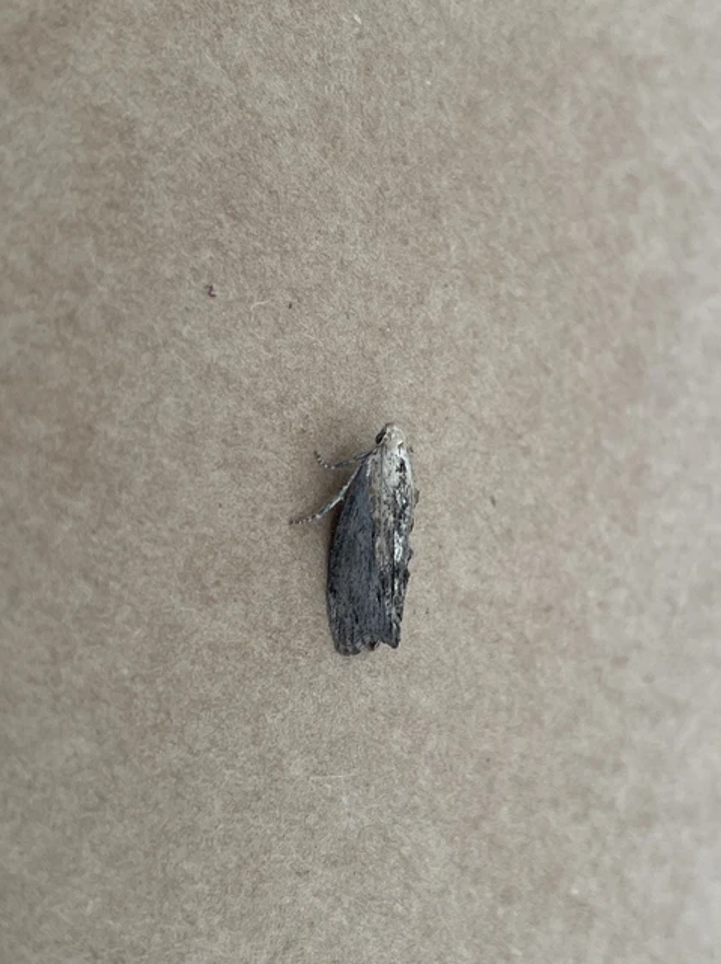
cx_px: 360
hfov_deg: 53.0
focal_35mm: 26
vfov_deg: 67.3
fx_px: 723
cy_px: 482
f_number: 1.6
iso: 125
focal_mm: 4.2
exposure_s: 1/116
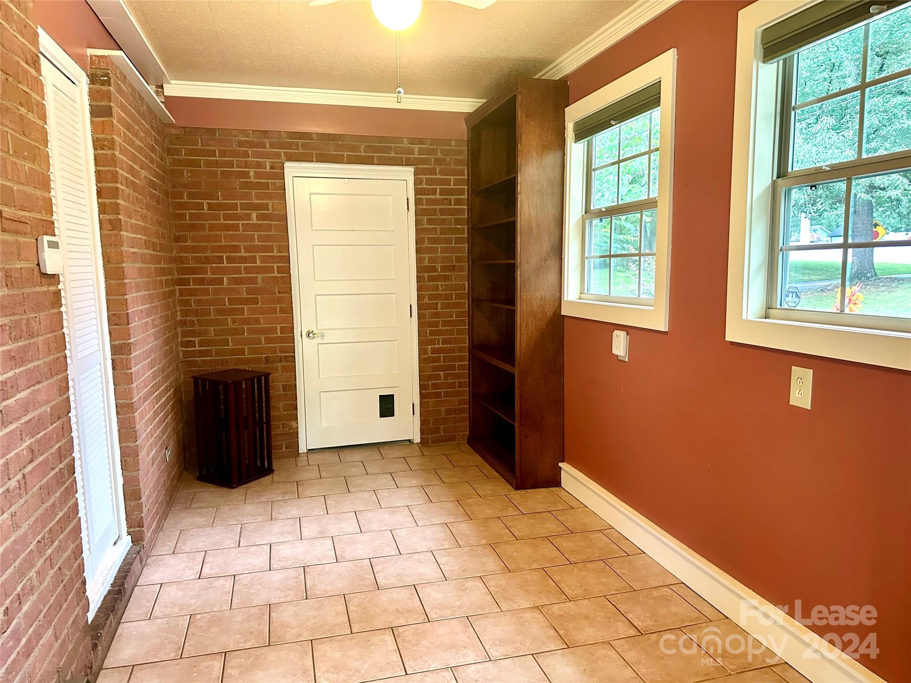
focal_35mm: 24
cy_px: 342
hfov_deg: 71.6
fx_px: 632
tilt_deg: -8.0
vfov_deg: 56.8
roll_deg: +0.5
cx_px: 456
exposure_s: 1/60
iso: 640
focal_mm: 6.86
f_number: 1.78
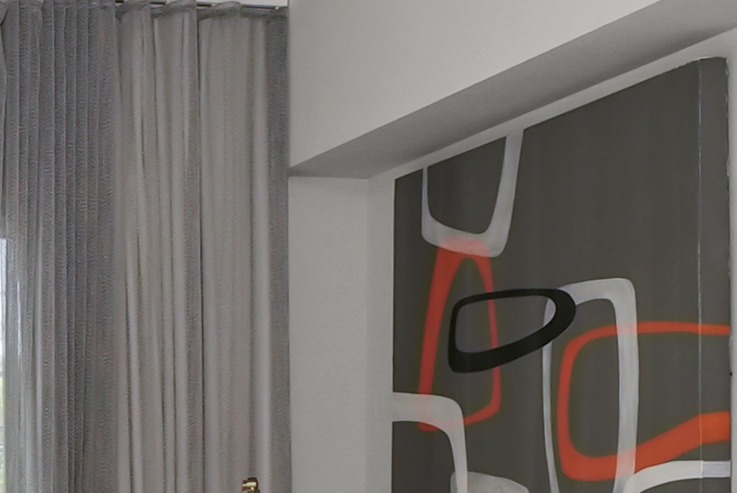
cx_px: -595
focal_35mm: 79
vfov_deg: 16.6
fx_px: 1618
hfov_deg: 19.3
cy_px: 580
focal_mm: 16
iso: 1600
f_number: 11
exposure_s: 1/30
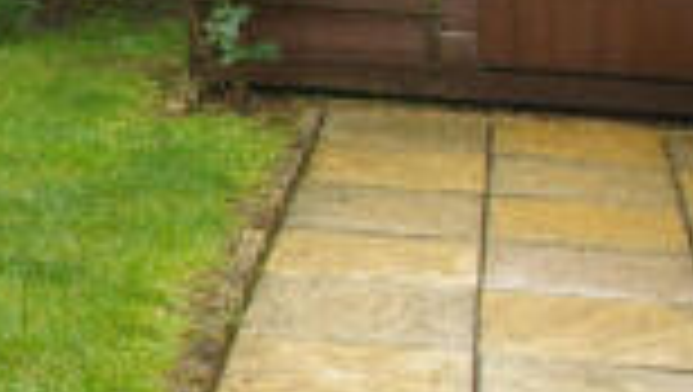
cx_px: -171
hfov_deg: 16.9
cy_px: 198
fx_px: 2207
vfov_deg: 10.1
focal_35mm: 120
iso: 200
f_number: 5.6
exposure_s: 1/60
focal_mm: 18
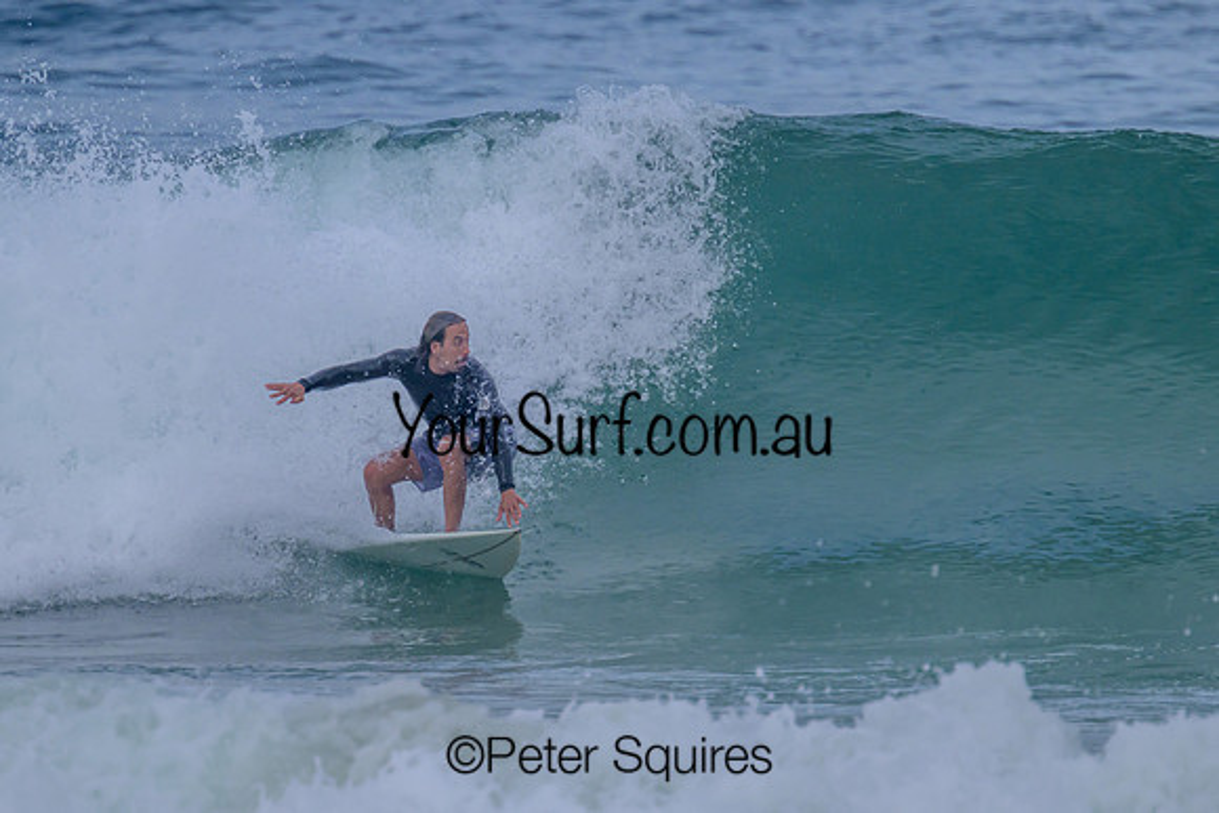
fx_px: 36464
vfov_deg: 1.3
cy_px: 399
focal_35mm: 1077
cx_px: 504
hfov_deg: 1.9
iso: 720
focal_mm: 800
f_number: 11
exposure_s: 1/2000
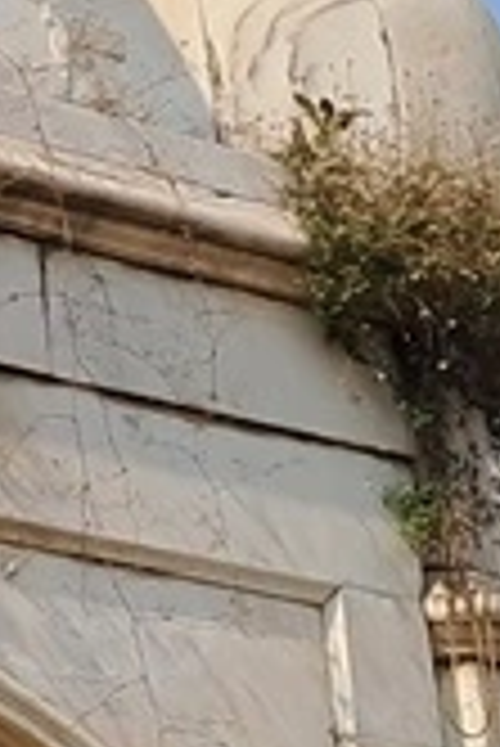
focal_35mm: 216
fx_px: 4490
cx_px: -1518
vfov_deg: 9.5
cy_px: 495
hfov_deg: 5.5
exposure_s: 1/635
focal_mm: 4
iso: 50
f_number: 1.8
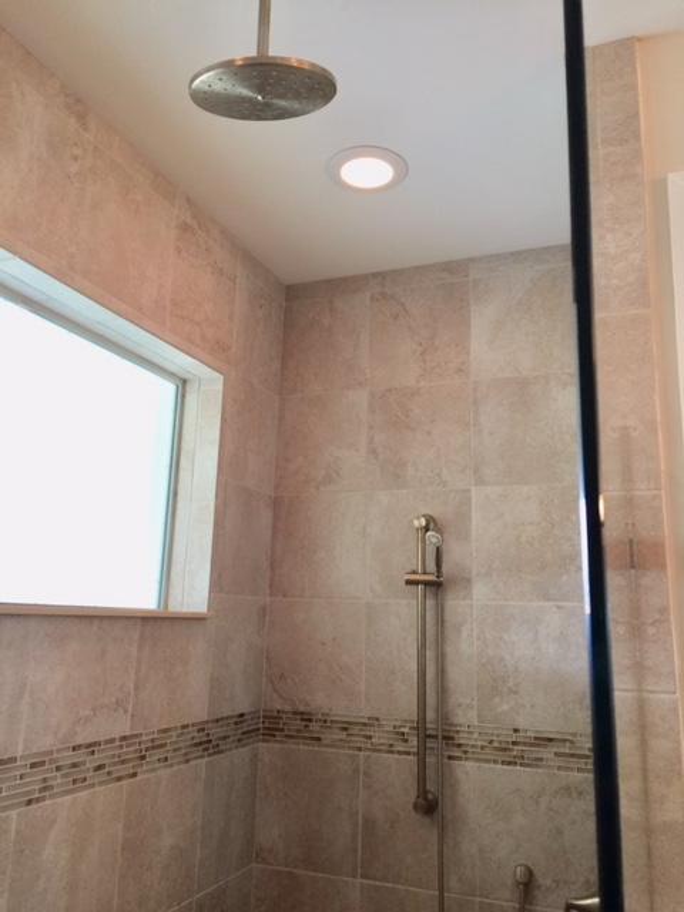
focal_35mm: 29
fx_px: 764
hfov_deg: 48.2
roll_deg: -1.5
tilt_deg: +13.4
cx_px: 342
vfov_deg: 61.7
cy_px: 456
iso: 50
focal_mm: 4.15
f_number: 2.2
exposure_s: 1/33
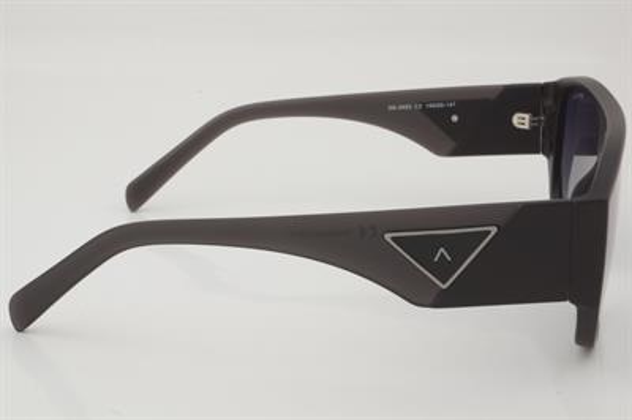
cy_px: 210
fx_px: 1316
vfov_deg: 18.2
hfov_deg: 27.0
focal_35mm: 75
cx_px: 316
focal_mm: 50
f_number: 32
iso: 100
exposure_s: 1/3
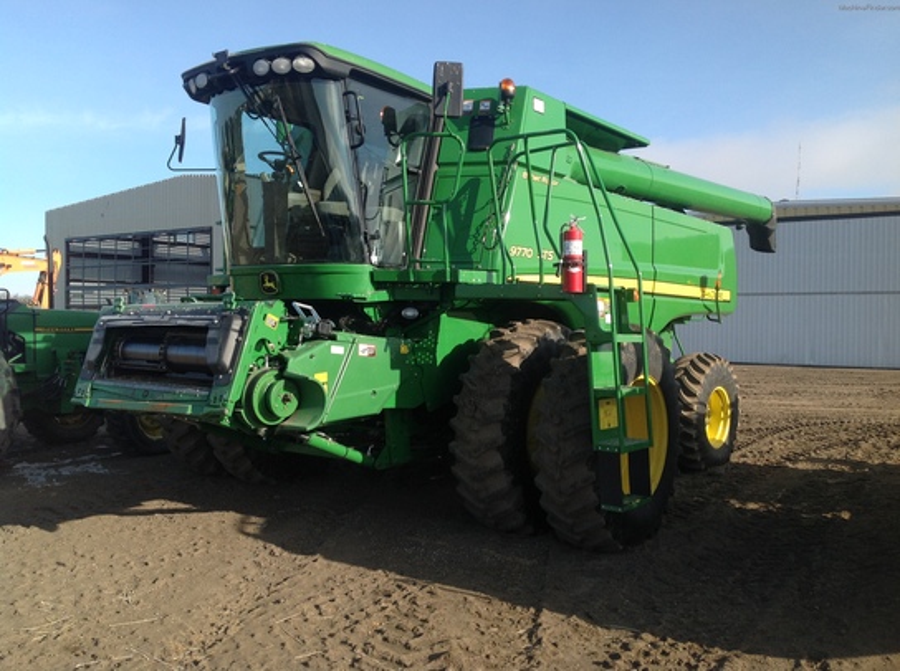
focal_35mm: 35
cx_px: 450
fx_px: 908
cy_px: 336
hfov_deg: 52.7
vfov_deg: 40.6
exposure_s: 1/1259
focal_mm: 4.28
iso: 50
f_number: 2.4
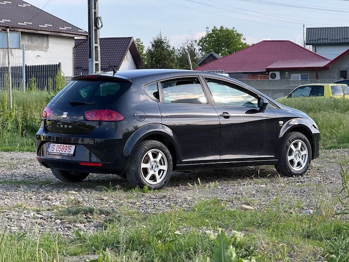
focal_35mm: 100
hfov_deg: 19.6
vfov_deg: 14.8
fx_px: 1008
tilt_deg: -0.9
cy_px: 131
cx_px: 174
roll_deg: +0.8
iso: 50
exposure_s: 1/326
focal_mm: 16.89
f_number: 2.8
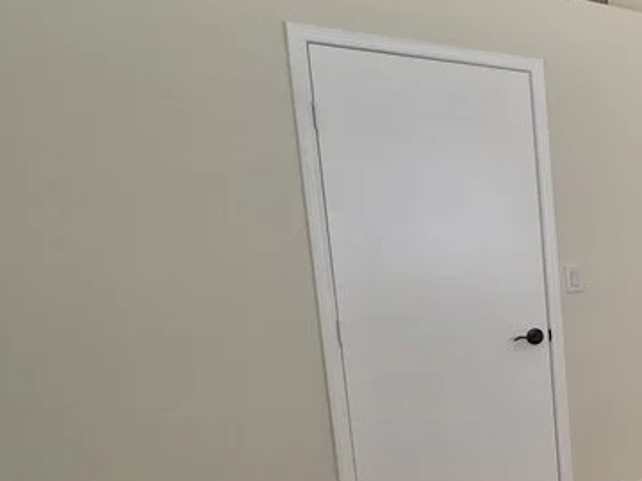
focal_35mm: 37
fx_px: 686
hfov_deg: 34.3
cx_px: 849
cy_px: 308
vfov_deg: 38.4
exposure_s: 1/60
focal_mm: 1.74
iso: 200
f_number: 2.2
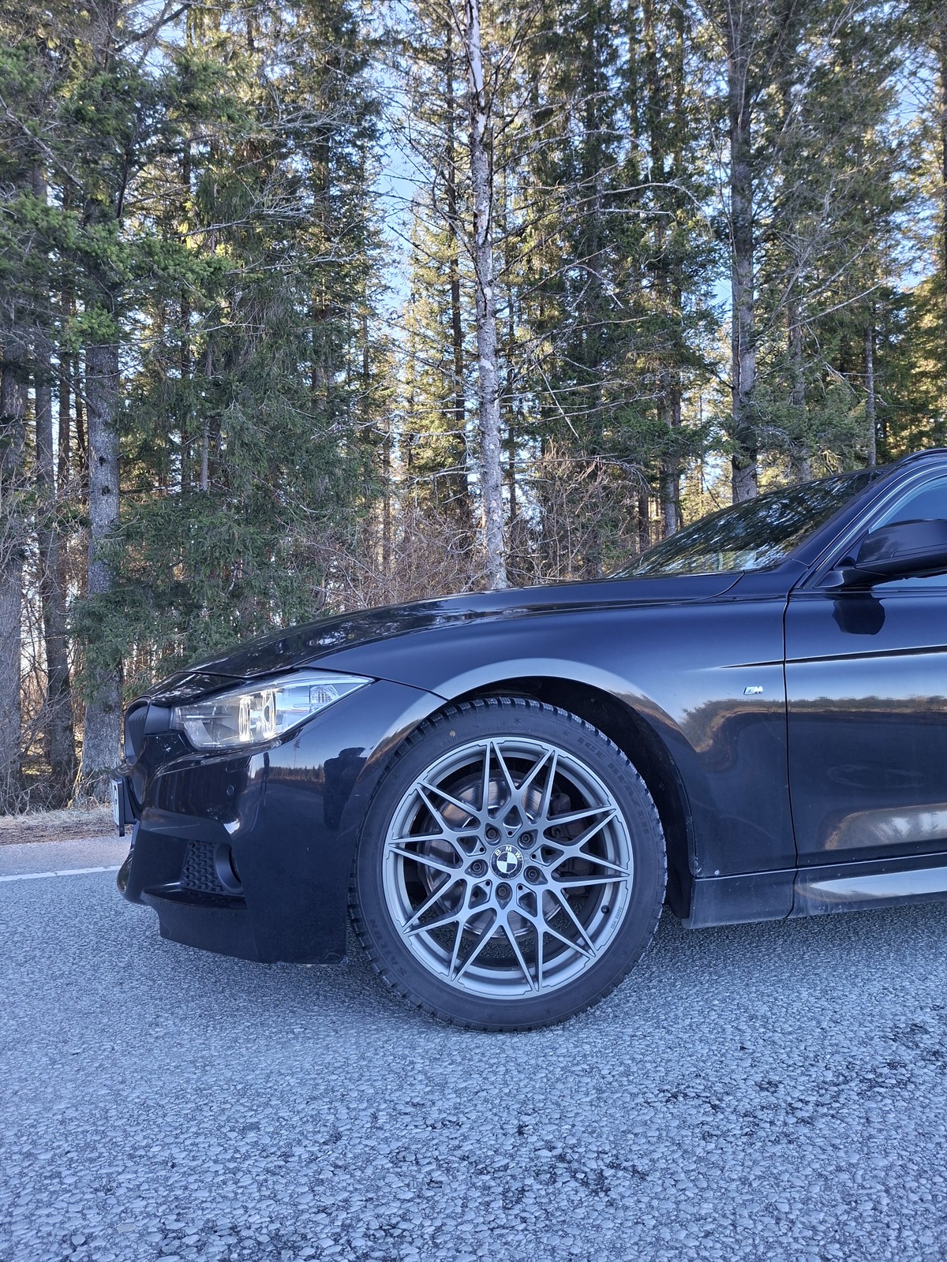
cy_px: 631
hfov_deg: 58.9
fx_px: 839
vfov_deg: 73.9
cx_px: 474
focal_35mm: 23
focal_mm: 5.54
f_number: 1.8
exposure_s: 1/153
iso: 50
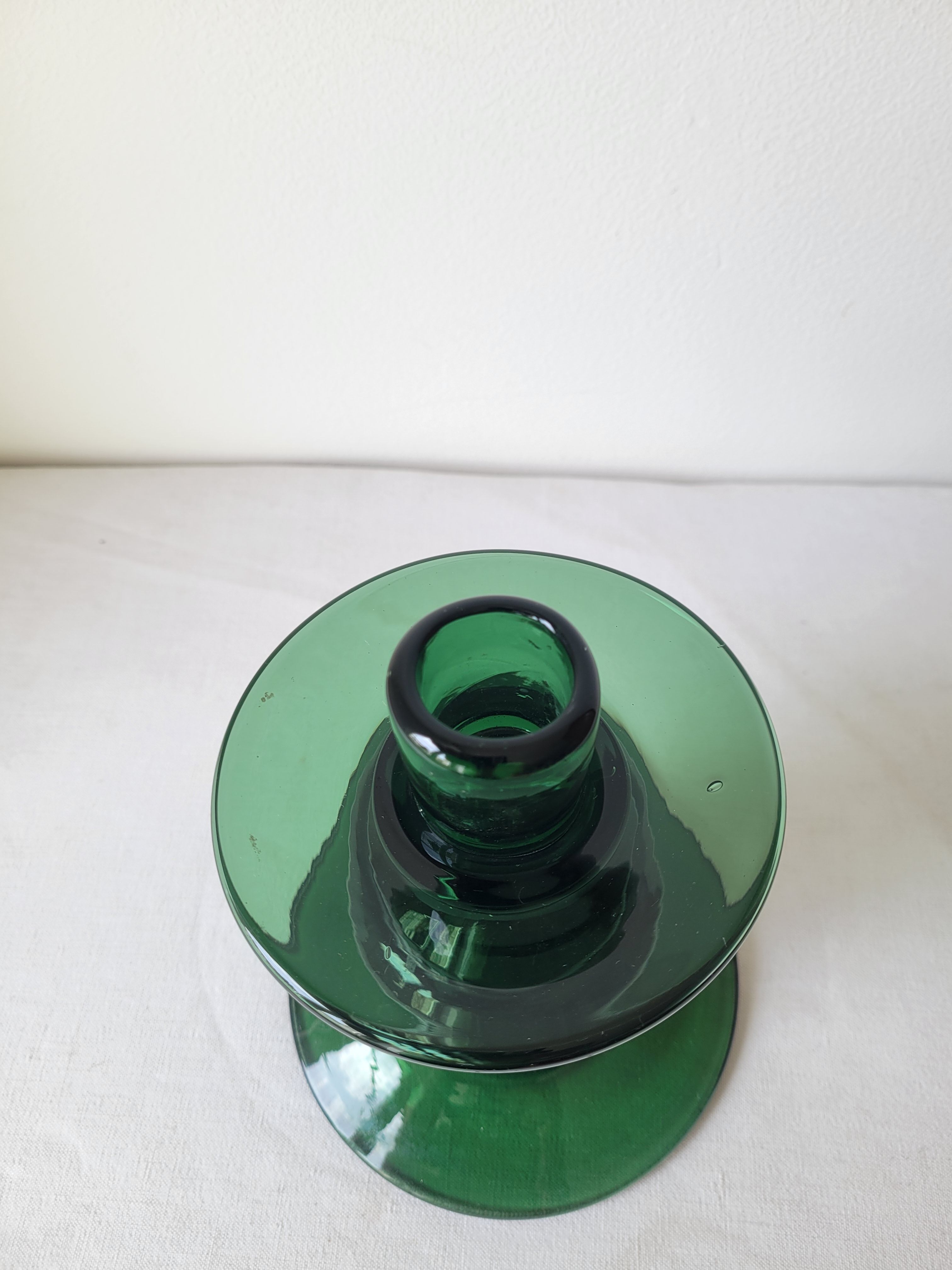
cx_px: 476
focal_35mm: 26
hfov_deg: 53.1
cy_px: 635
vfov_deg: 67.3
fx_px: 953
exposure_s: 1/100
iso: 40
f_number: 1.8
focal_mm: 5.4
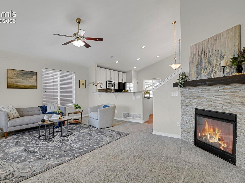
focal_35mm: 19
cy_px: 93
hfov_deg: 84.1
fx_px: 134
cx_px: 104
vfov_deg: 68.7
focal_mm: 17
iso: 250
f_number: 8
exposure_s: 1
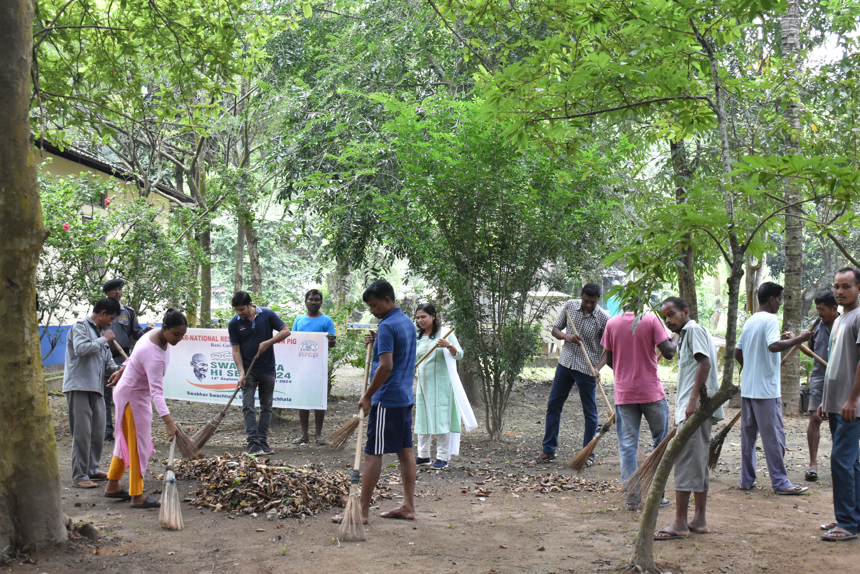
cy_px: 287
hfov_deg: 43.6
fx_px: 1075
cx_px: 430
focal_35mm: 45
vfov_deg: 29.9
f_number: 4.2
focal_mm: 30
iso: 1600
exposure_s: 1/250
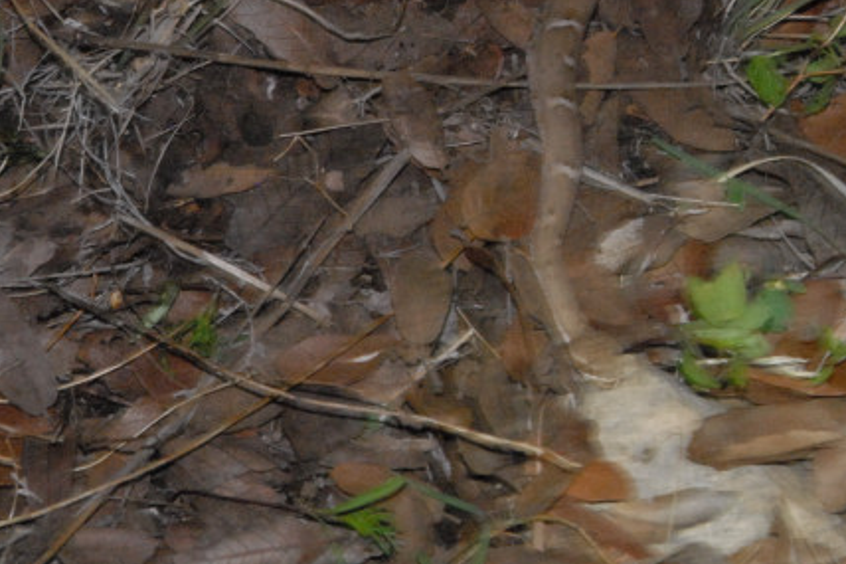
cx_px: 553
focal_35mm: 211
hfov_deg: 9.8
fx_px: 4955
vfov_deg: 6.5
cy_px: 64
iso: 1600
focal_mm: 75
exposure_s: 1/30
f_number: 5.6
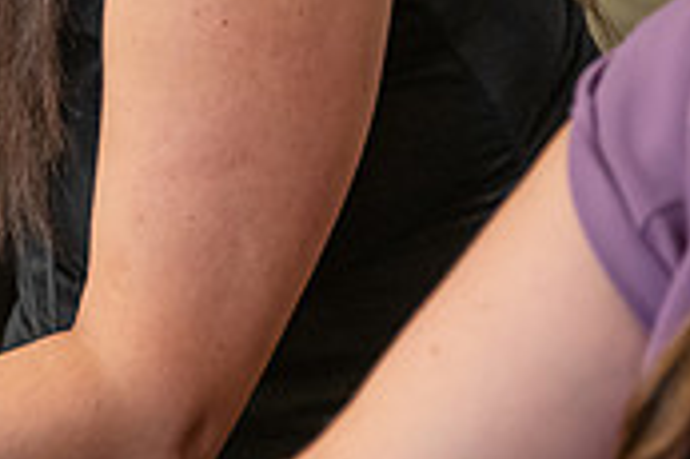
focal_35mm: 188
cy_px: -138
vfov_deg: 7.2
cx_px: -243
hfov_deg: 10.7
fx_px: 3600
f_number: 2.8
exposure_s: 1/200
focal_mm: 56
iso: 1000
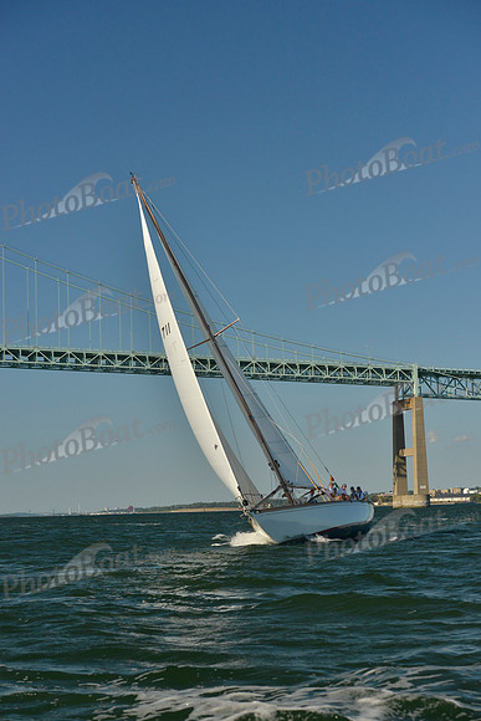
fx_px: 1402
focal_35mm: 70
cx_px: 240
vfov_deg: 28.8
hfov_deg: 19.5
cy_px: 360
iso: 400
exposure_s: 1/1250
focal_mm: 70
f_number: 6.3
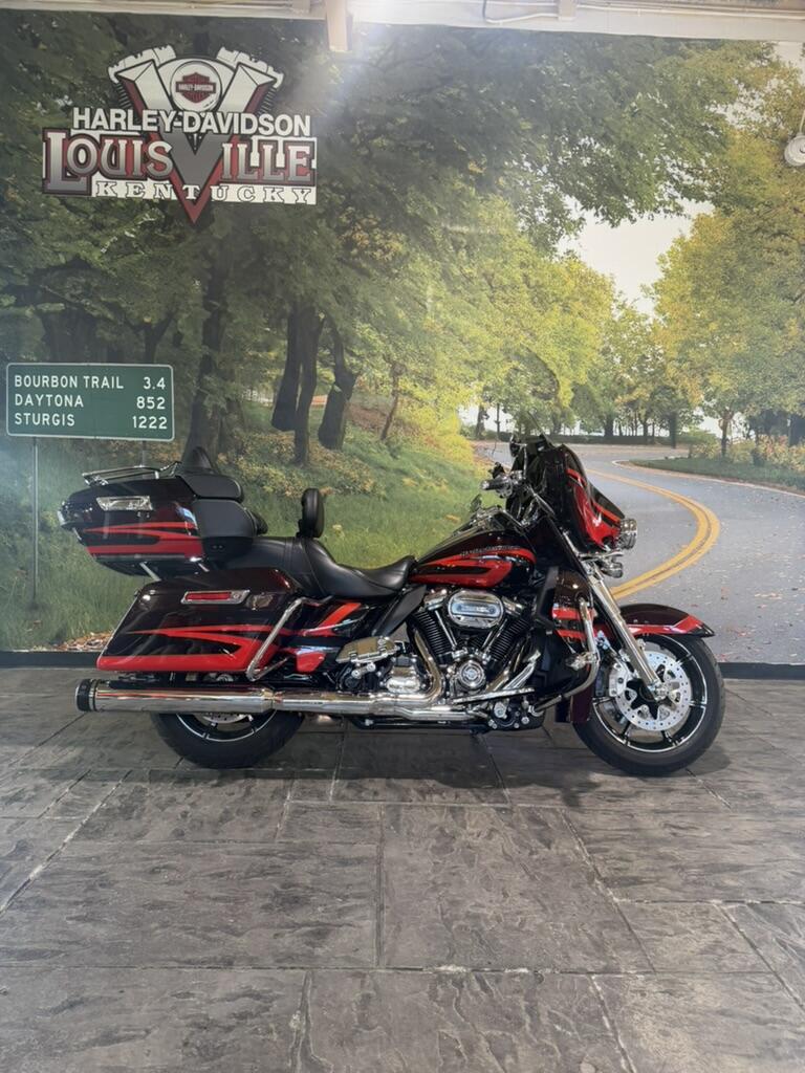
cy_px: 536
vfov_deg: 71.6
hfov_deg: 56.8
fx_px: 744
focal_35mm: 24
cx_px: 402
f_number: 1.78
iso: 125
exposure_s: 1/60
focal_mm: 6.76
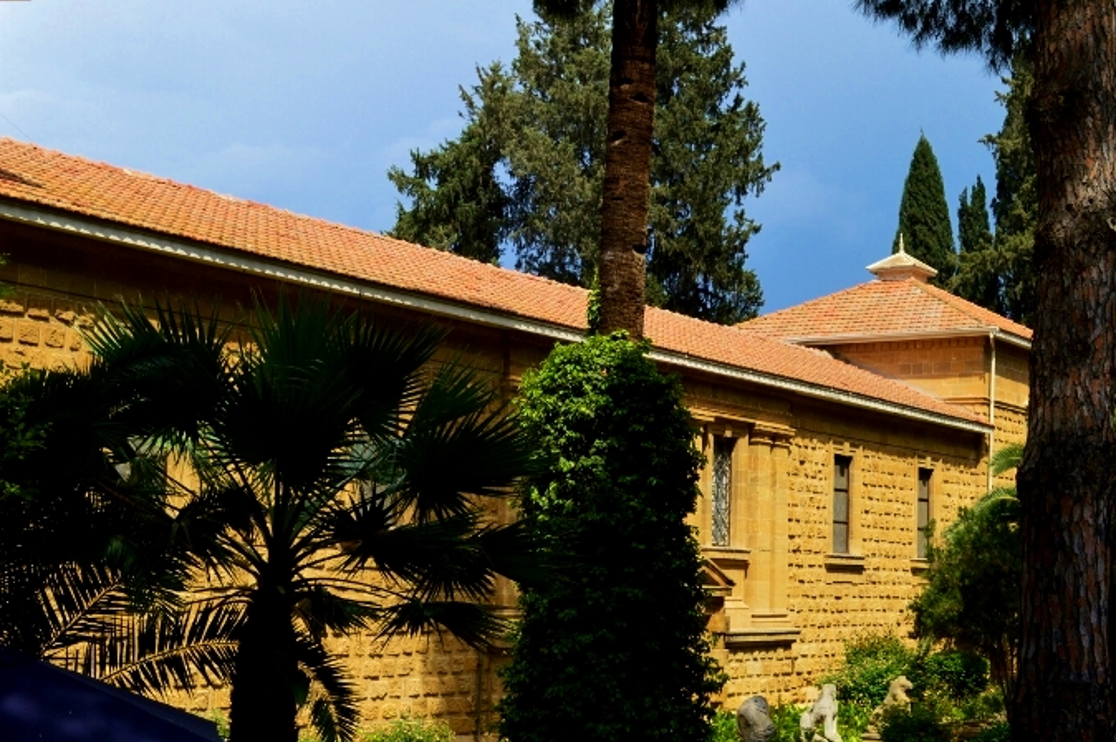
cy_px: 433
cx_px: 565
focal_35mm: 53
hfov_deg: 37.6
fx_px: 1641
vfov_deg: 25.4
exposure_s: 1/400
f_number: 11
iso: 400
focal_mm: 28
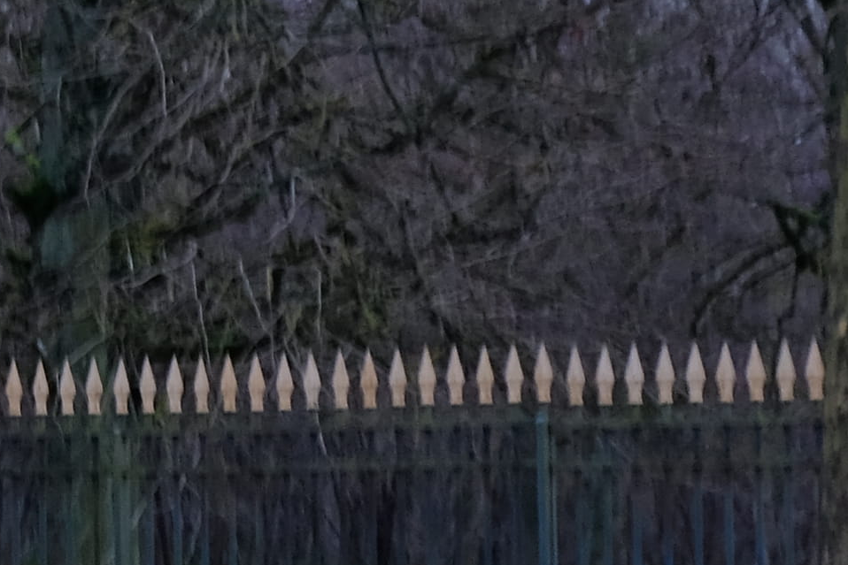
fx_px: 5607
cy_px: -186
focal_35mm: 238
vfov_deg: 5.7
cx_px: -1267
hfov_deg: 7.9
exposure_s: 1/8
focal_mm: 25.4
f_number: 5.6
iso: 500
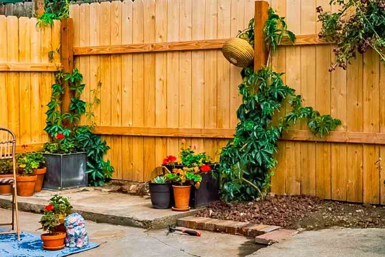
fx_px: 674
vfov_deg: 21.6
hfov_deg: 31.8
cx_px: 217
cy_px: 121
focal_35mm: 63
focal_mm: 16
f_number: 8
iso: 400
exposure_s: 1/8000
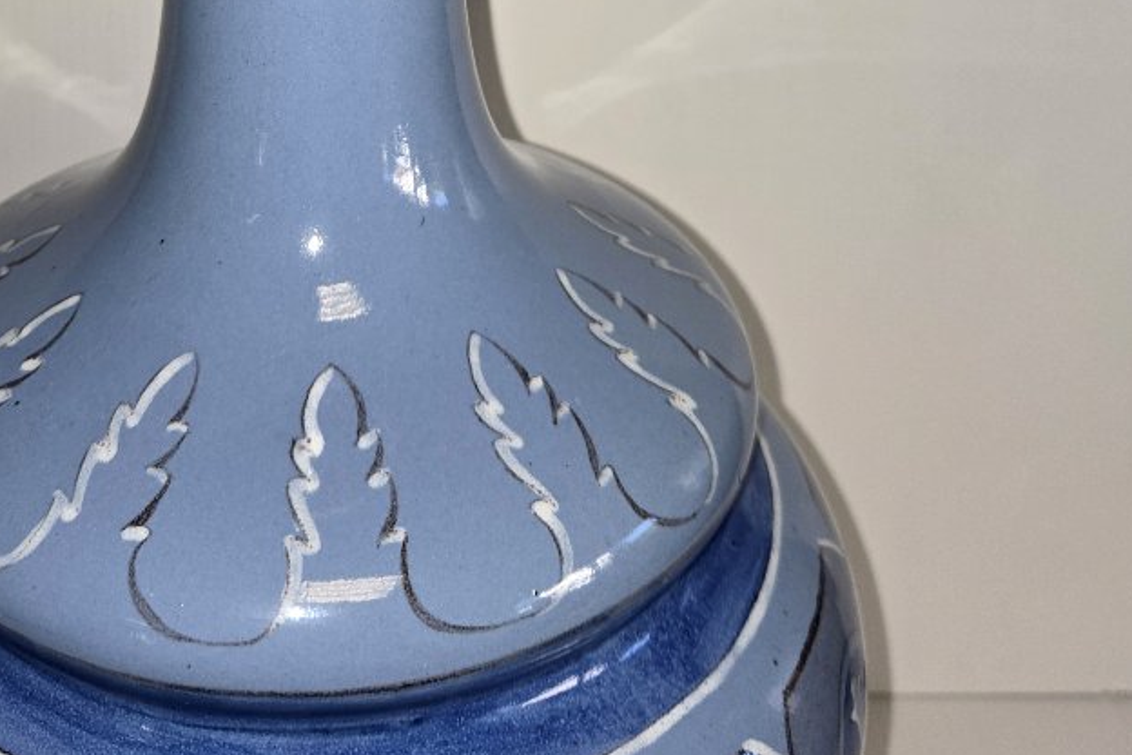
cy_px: -94
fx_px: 1446
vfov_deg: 26.7
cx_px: 405
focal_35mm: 46
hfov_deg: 42.3
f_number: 1.8
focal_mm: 5.4
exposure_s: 1/100
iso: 32
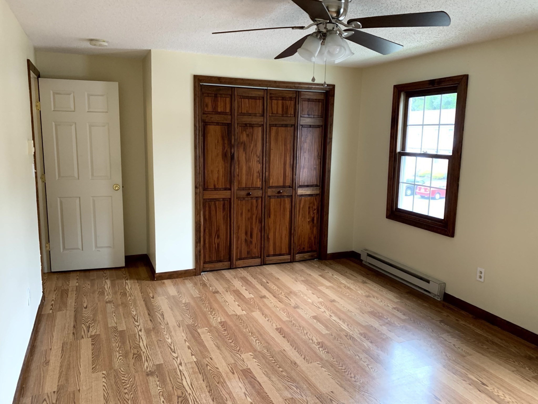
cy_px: 202
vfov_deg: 53.1
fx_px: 404
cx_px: 269
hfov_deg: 67.3
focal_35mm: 26
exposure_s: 1/60
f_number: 1.8
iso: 125
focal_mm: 4.25
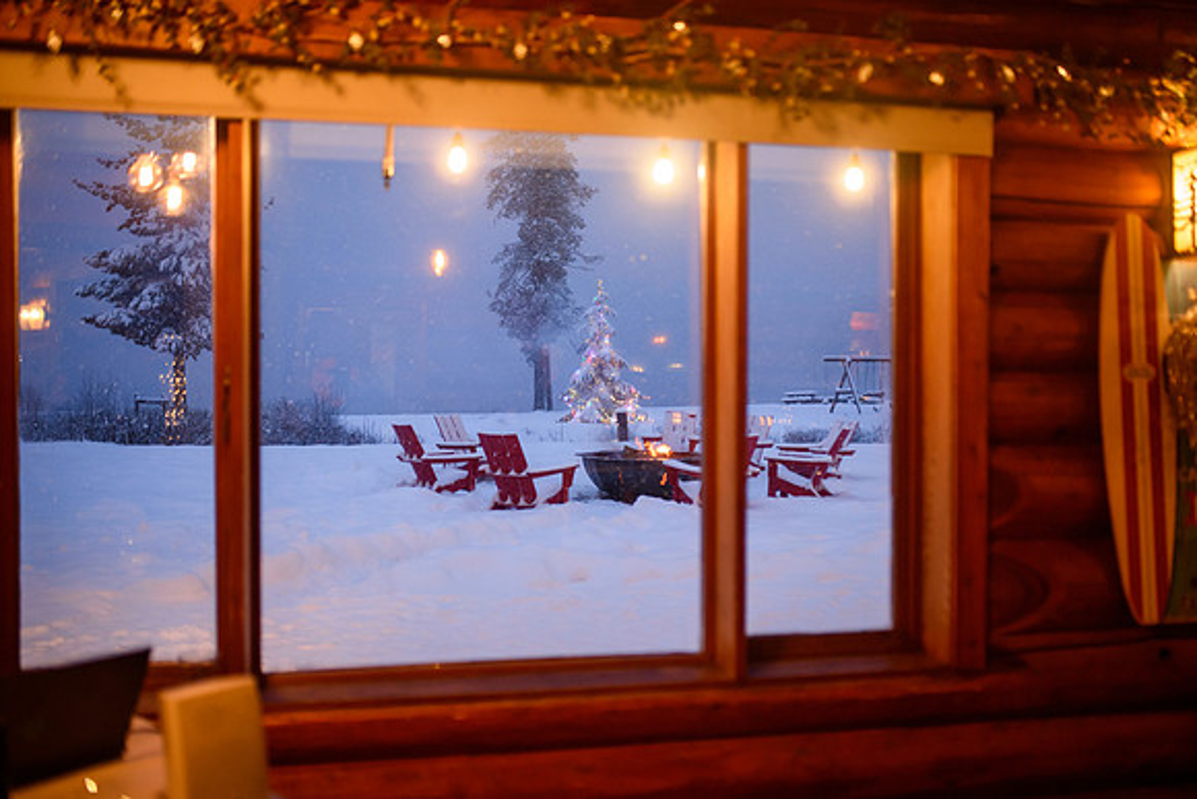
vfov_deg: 37.1
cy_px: 400
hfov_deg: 53.4
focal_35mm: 36
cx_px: 598
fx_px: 1189
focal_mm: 35
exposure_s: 1/250
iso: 2000
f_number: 1.8
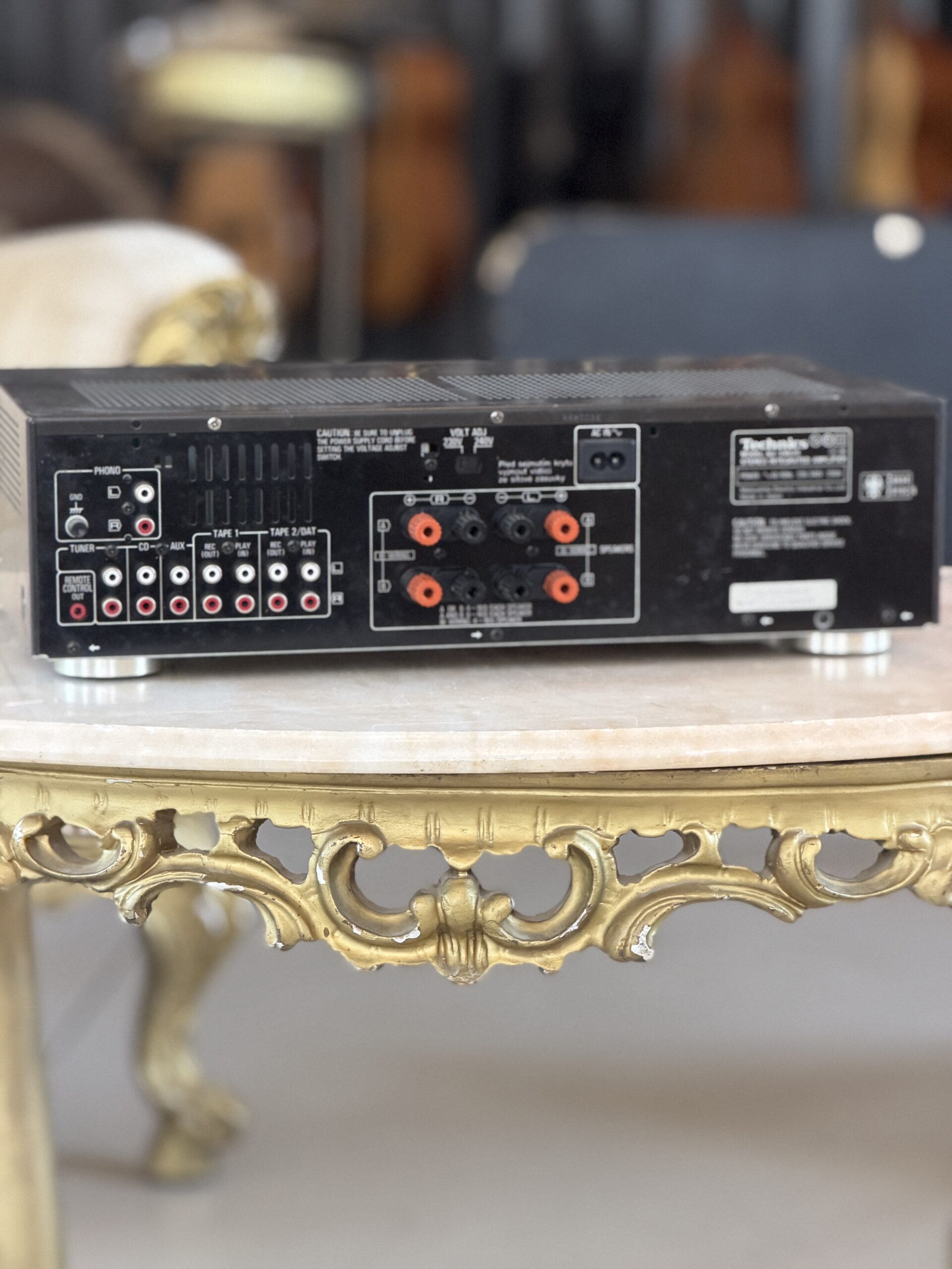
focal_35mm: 100
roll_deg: +0.7
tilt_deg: -9.6
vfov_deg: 19.6
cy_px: 634
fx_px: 3667
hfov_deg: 14.8
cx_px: 476
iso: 500
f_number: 2.8
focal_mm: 16.89
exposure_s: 1/102
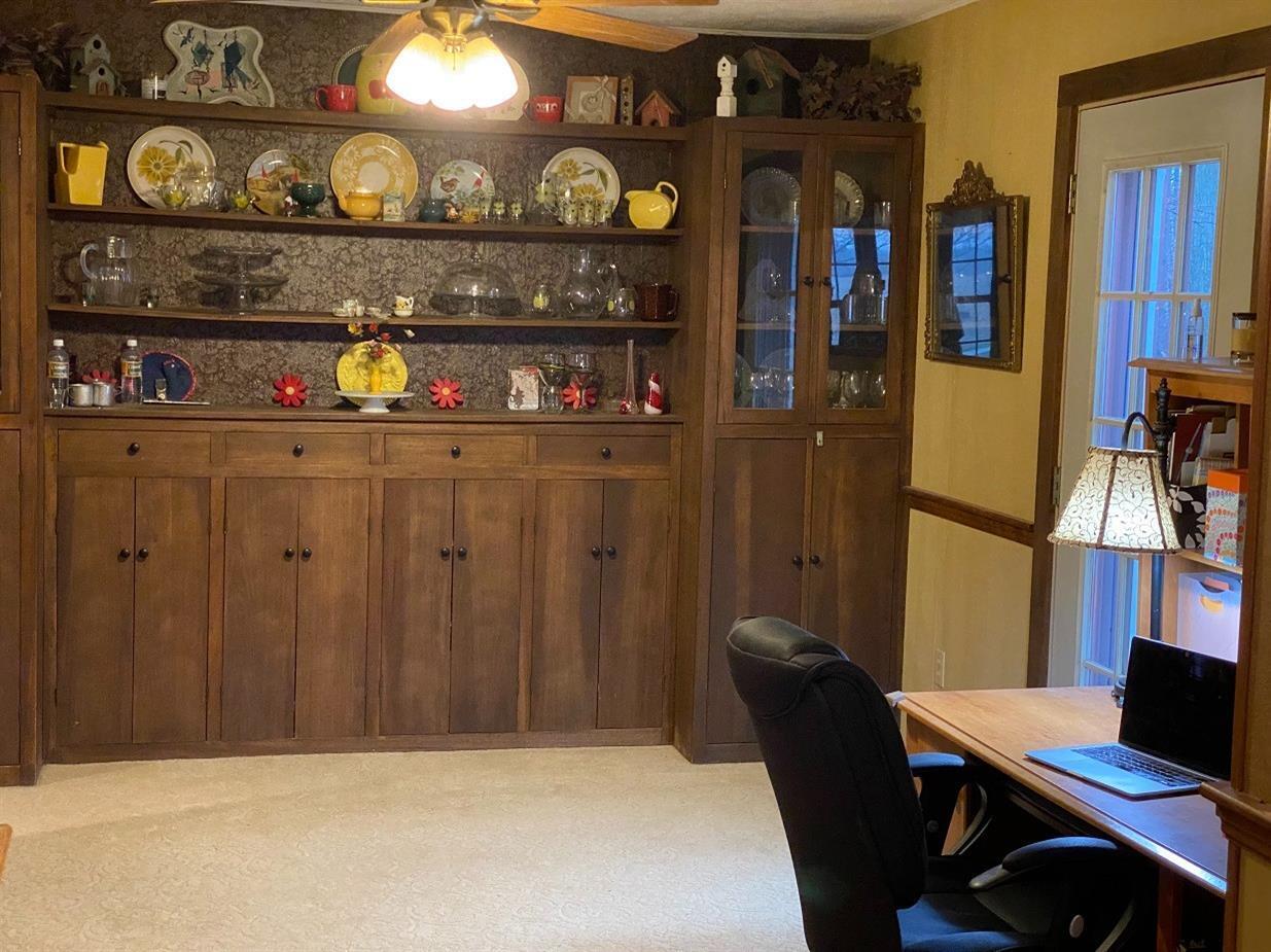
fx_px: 1908
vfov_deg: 28.0
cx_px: 636
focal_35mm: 52
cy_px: 476
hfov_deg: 36.8
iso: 500
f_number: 2
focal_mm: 6
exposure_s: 1/60
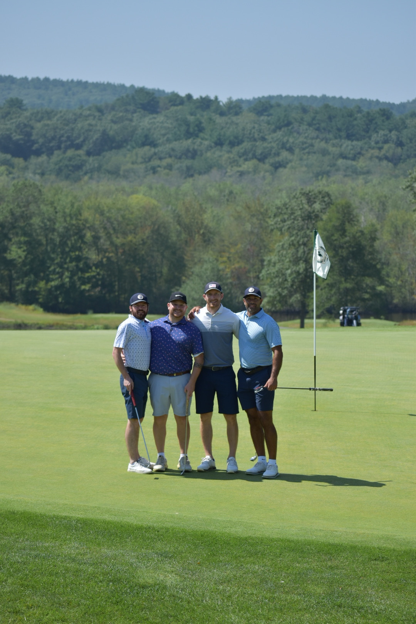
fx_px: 2548
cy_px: 312
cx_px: 208
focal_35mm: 147
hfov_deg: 9.3
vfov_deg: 14.0
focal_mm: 98
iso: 200
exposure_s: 1/1250
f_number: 5.6
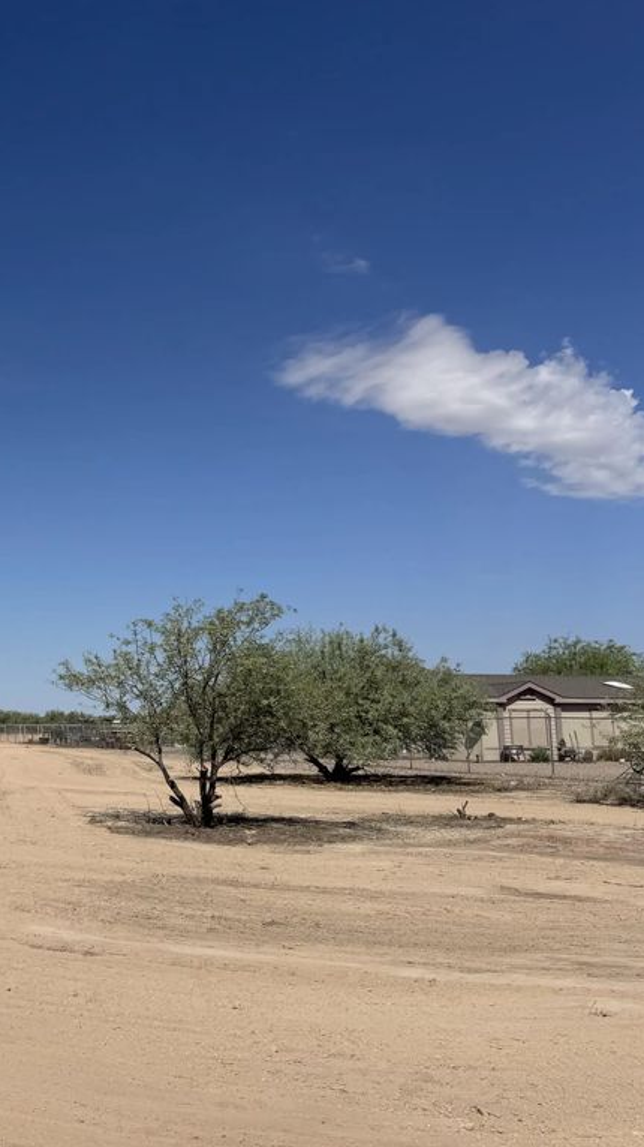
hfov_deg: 29.9
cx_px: -85
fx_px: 1063
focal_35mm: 35
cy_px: 573
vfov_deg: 56.6
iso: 80
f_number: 1.78
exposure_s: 1/10417
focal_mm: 6.76
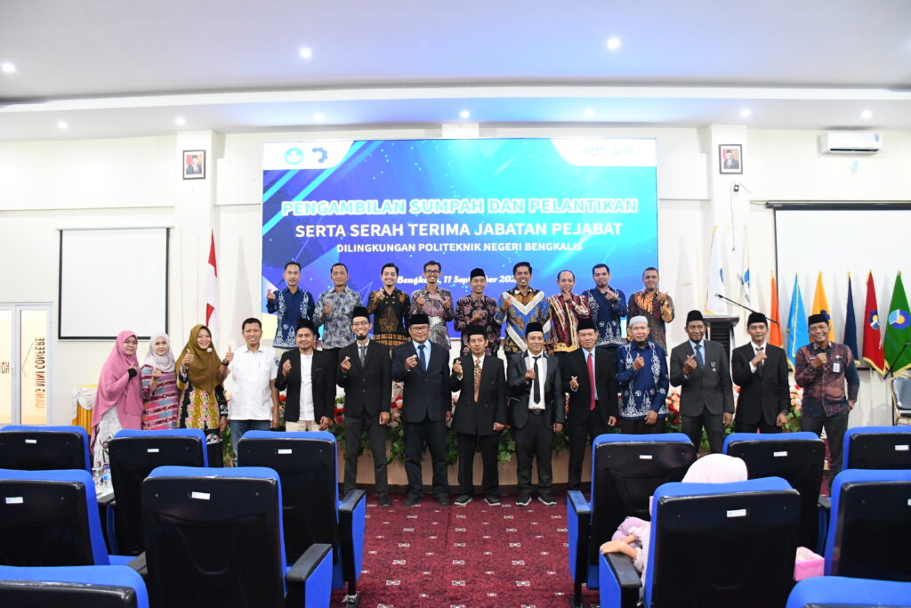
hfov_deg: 67.4
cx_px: 456
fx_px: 683
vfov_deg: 47.9
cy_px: 304
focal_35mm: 27
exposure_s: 1/125
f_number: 5
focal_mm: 18
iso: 6400
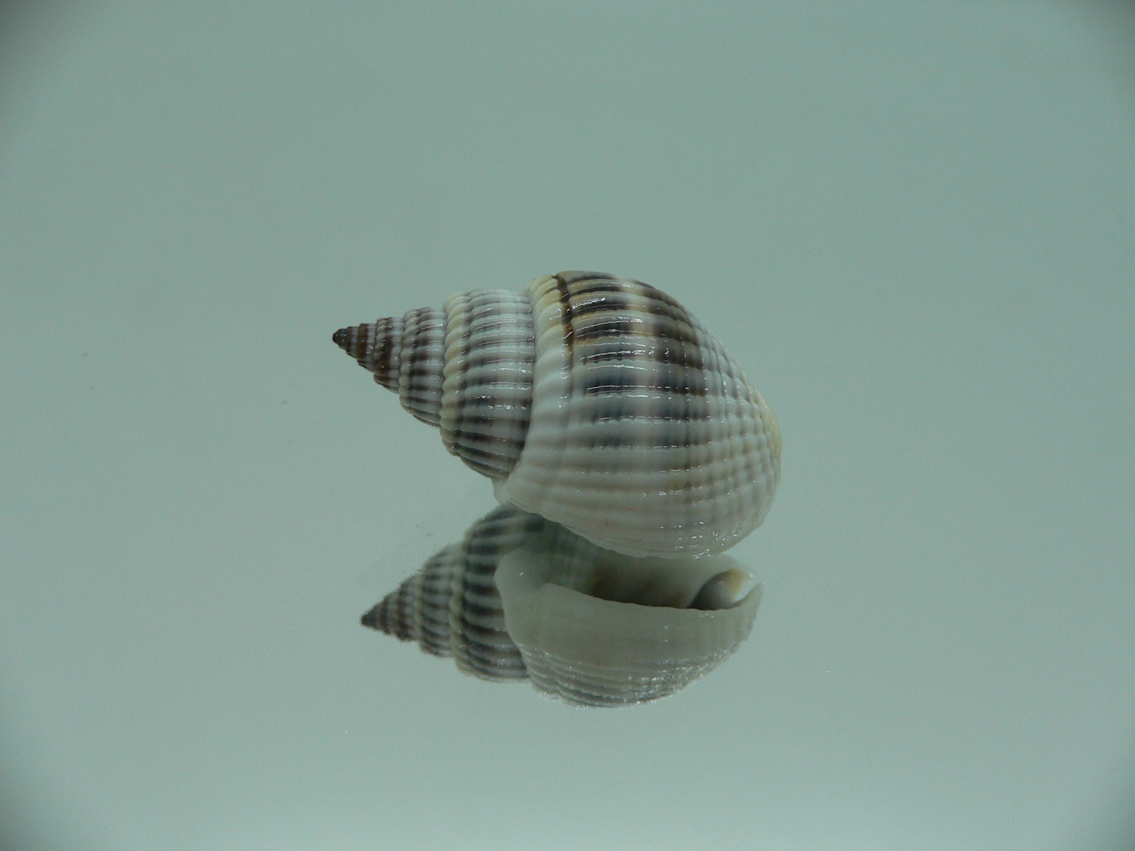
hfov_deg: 52.6
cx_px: 568
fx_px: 1148
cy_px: 426
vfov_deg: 40.7
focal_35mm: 35
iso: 80
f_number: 2.8
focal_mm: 4.6
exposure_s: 1/60
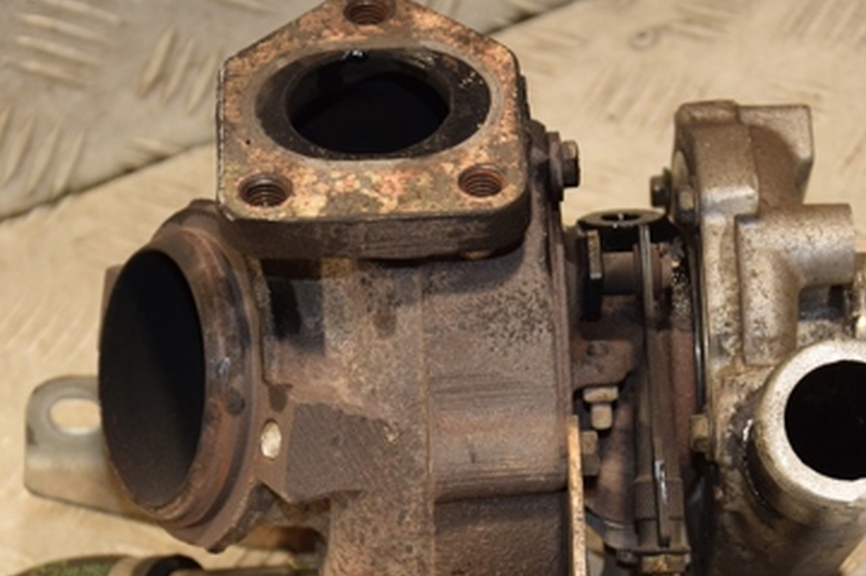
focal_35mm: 133
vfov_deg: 10.3
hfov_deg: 15.4
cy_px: 485
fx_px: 3196
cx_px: 545
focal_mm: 50
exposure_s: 1/200
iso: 800
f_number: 5
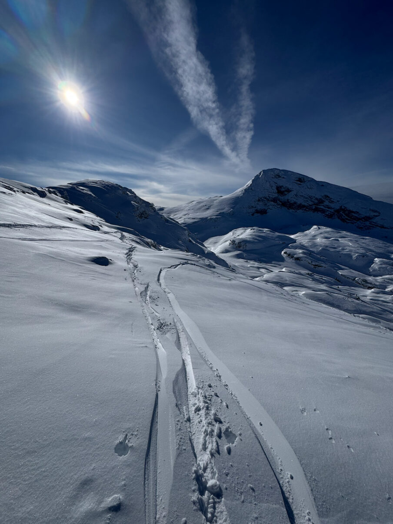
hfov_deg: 85.7
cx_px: 196
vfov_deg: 102.1
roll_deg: +2.7
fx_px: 212
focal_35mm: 14
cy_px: 262
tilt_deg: -11.0
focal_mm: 2.22
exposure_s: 1/10204
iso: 40
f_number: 2.2
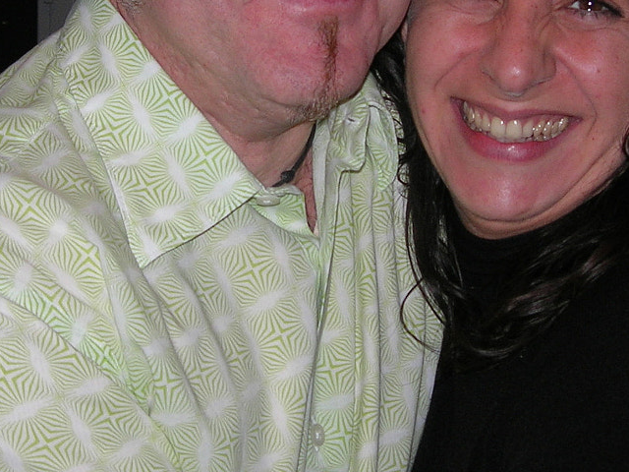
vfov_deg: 15.4
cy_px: 79
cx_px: 395
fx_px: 1726
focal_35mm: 95
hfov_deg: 20.6
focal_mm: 7.8
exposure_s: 1/60.1
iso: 64
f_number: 2.8
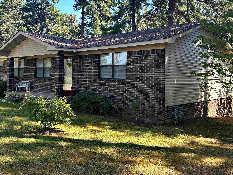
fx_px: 242
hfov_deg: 51.3
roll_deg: +0.0
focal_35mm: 36
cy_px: 67
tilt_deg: +2.9
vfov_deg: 39.4
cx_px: 109
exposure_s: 1/611
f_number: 1.5
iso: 50
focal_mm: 5.7
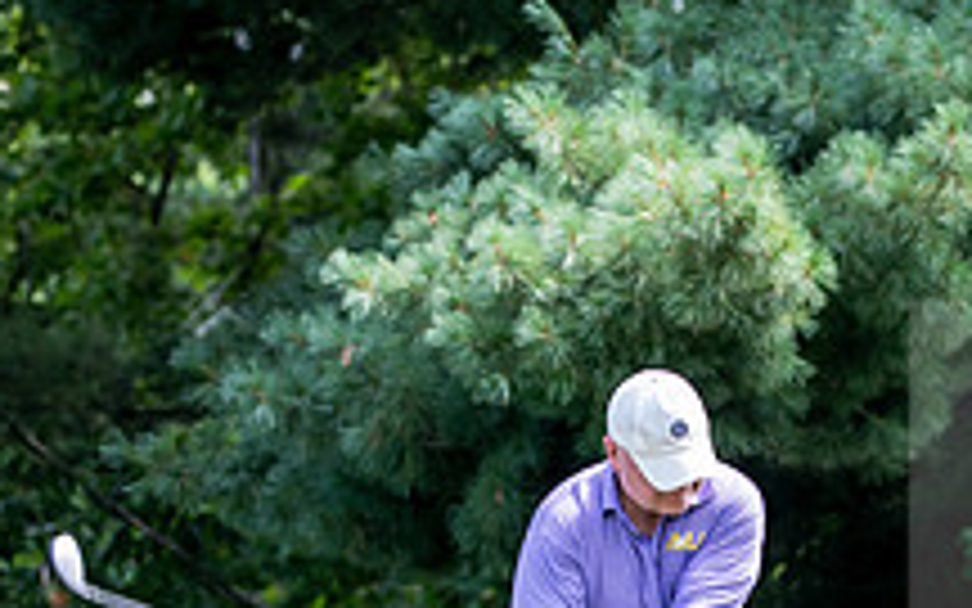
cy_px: 844
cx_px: 774
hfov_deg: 8.3
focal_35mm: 252
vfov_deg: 5.2
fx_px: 6676
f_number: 3.2
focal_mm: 92
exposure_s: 1/800
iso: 320
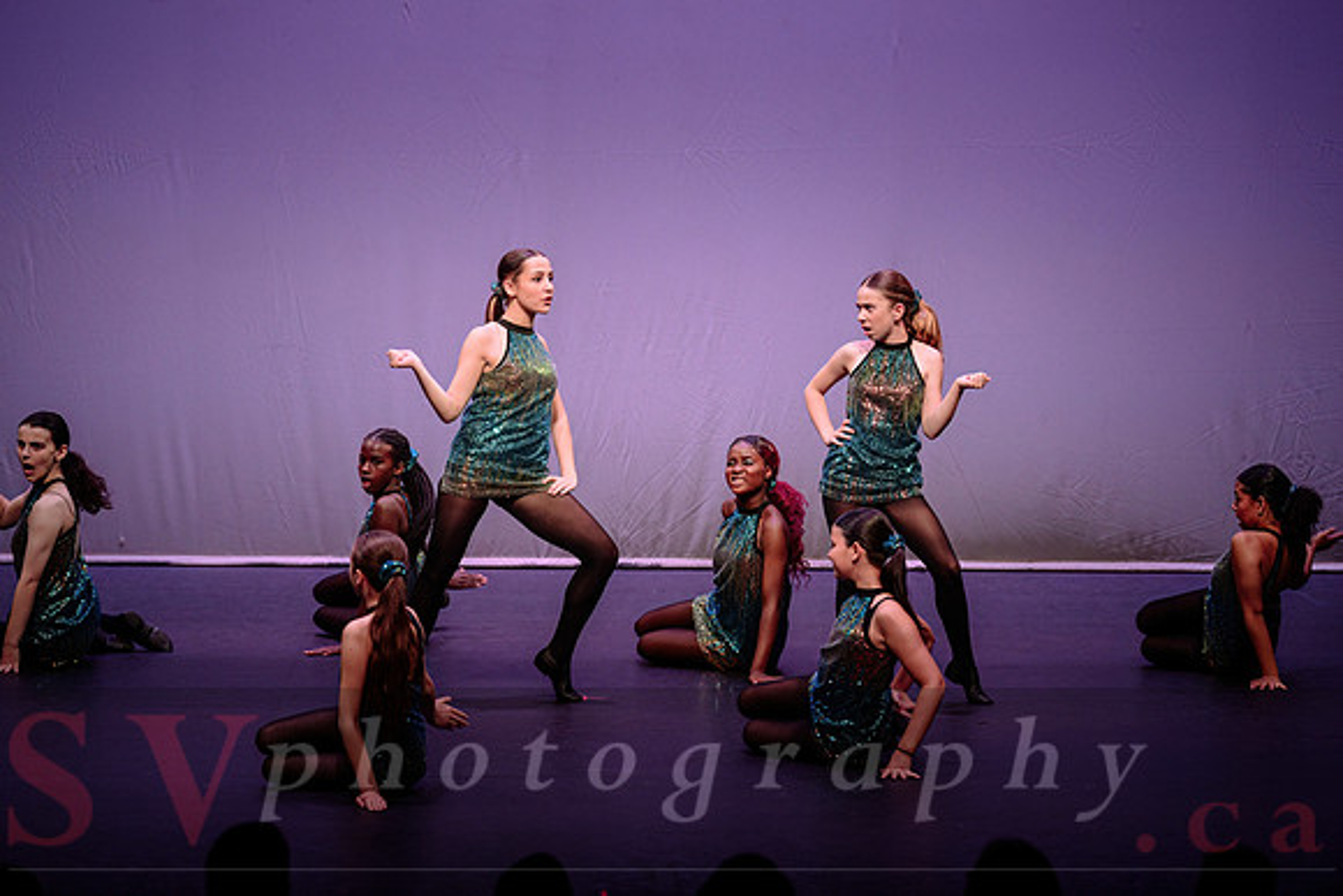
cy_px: 448
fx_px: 5224
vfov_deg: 9.8
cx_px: 672
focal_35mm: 140
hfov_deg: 14.7
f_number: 3.5
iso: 1250
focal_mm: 140
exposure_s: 1/400
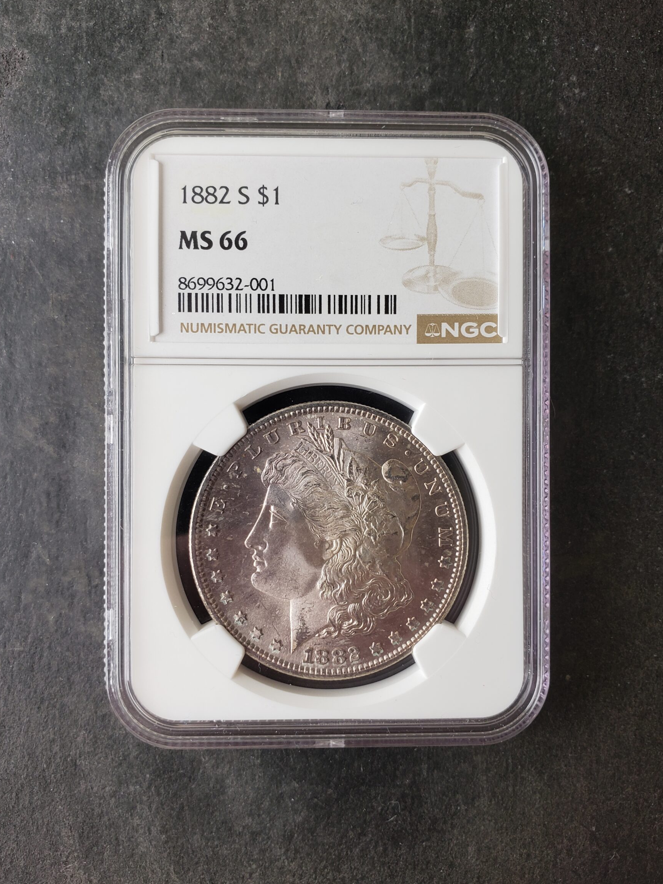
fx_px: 690
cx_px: 327
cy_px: 449
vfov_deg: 65.3
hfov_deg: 51.3
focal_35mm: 27
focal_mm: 4.3
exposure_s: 1/60
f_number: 2.4
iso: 80
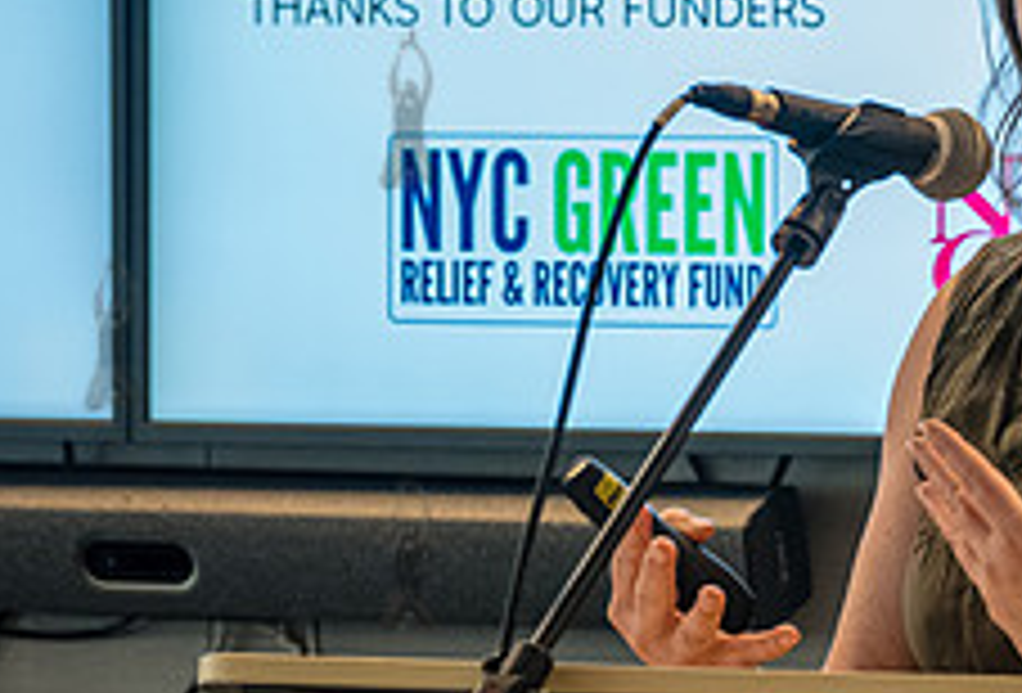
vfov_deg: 3.3
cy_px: 402
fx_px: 12016
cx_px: 1138
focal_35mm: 421
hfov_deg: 4.9
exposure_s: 1/320
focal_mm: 150
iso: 5000
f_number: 4.5
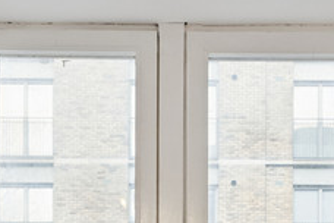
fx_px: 689
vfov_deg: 15.2
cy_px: 435
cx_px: 170
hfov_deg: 27.3
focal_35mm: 74
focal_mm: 11
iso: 500
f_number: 6.3
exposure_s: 1/80
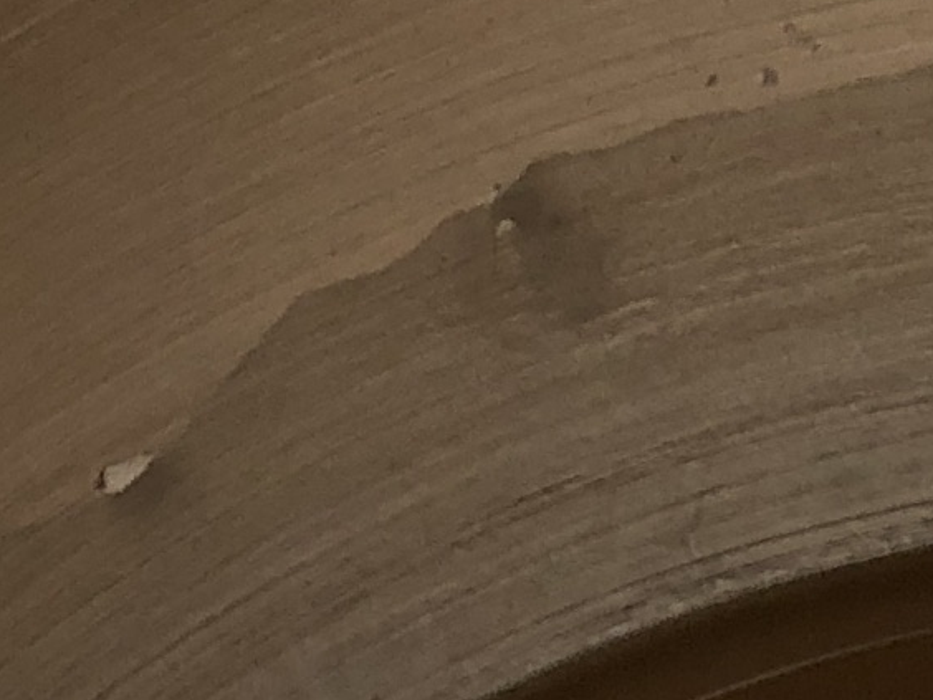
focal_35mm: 200
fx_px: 5391
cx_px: 1371
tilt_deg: -70.8
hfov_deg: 9.6
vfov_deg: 6.8
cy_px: 2014
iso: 32
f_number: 1.8
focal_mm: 3.99
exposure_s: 1/33
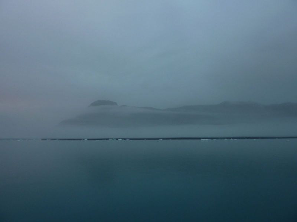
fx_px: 214
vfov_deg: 54.9
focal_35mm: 25
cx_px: 148
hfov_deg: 69.4
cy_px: 111
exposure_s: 1/60
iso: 80
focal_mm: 4.1
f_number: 3.3
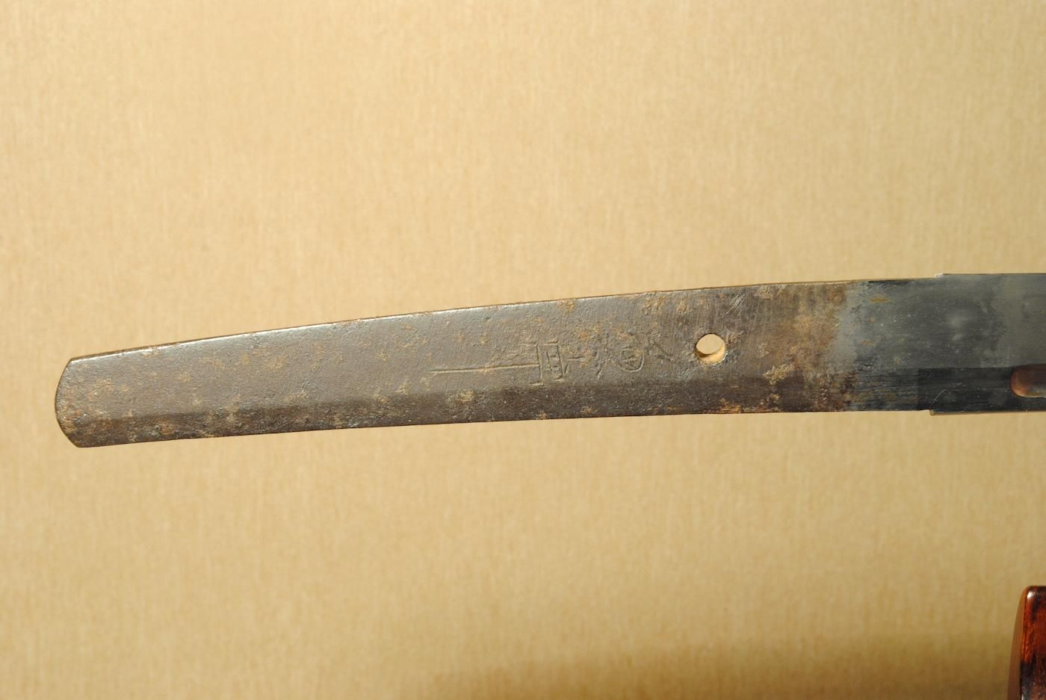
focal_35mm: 87
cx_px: 523
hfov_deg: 23.4
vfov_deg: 15.7
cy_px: 350
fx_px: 2531
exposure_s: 1/2
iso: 400
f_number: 11
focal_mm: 58
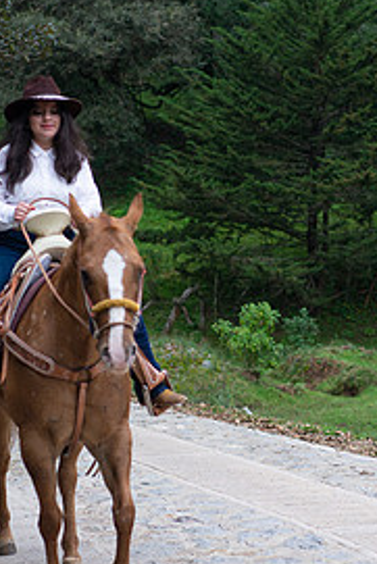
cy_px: 275
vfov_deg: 24.5
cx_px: 190
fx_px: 1302
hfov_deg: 16.5
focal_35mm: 83
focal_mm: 50
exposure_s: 1/800
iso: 400
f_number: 2.8
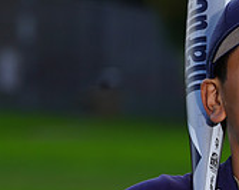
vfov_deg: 2.4
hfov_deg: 3.0
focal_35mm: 654
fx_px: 4618
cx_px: 241
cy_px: 266
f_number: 8
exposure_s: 1/250
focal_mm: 200
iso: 160
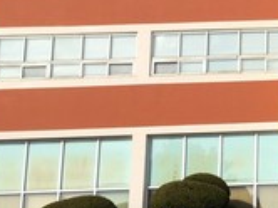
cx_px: 454
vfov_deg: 14.0
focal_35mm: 105
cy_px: 70
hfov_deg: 16.5
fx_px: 842
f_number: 2.2
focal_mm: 4.15
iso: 25
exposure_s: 1/2262
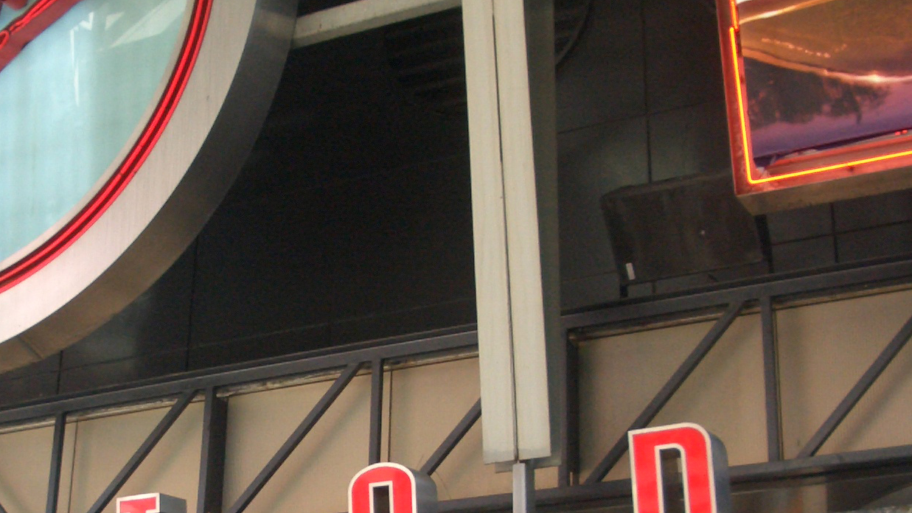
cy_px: 434
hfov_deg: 29.4
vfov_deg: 16.8
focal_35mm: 71
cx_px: 257
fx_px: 1717
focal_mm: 5.8
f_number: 2.6
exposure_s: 1/100
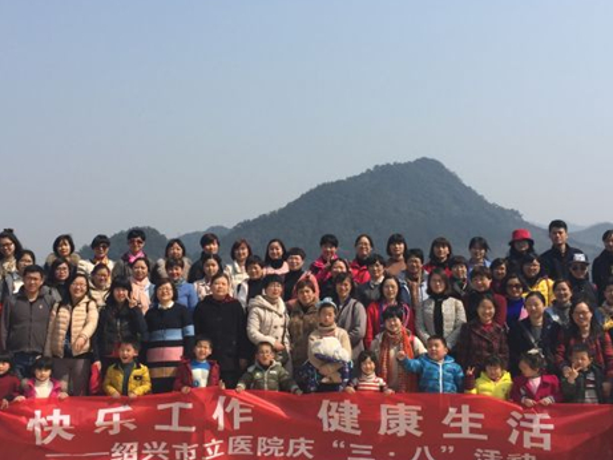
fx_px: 779
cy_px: 205
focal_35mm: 44
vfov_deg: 32.9
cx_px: 259
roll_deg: -0.5
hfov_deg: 42.8
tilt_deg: +6.5
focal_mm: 4.15
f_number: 2.2
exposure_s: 1/2639
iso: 32
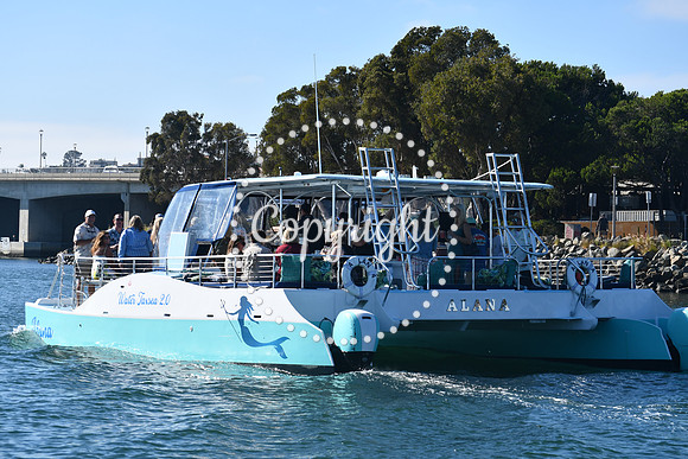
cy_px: 230
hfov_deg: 18.9
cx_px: 344
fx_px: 2064
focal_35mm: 108
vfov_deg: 12.7
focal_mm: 72
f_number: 9
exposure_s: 1/320
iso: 100
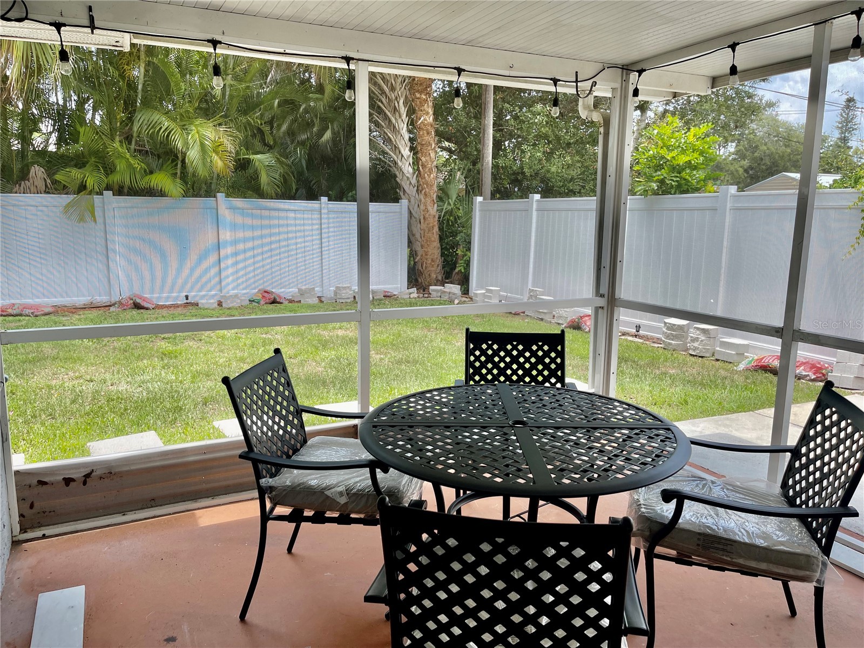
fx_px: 649
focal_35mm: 26
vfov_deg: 53.1
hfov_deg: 67.3
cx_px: 432
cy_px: 324
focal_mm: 5.1
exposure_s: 1/818
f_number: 1.6
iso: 32
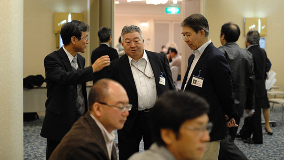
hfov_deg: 39.2
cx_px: 142
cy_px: 69
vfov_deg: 22.6
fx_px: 399
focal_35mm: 53
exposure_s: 1/100
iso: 720
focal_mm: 50
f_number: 2.8
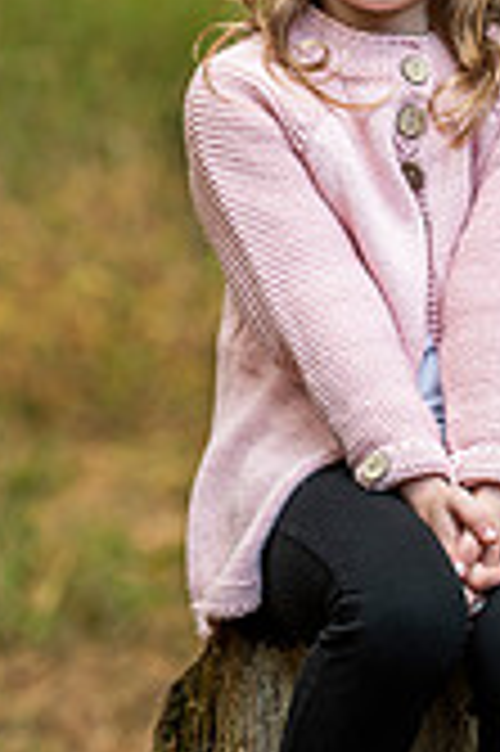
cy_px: 302
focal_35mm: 378
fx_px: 7891
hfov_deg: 3.6
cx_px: 392
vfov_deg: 5.5
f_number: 3.5
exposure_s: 1/125
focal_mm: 140
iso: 250
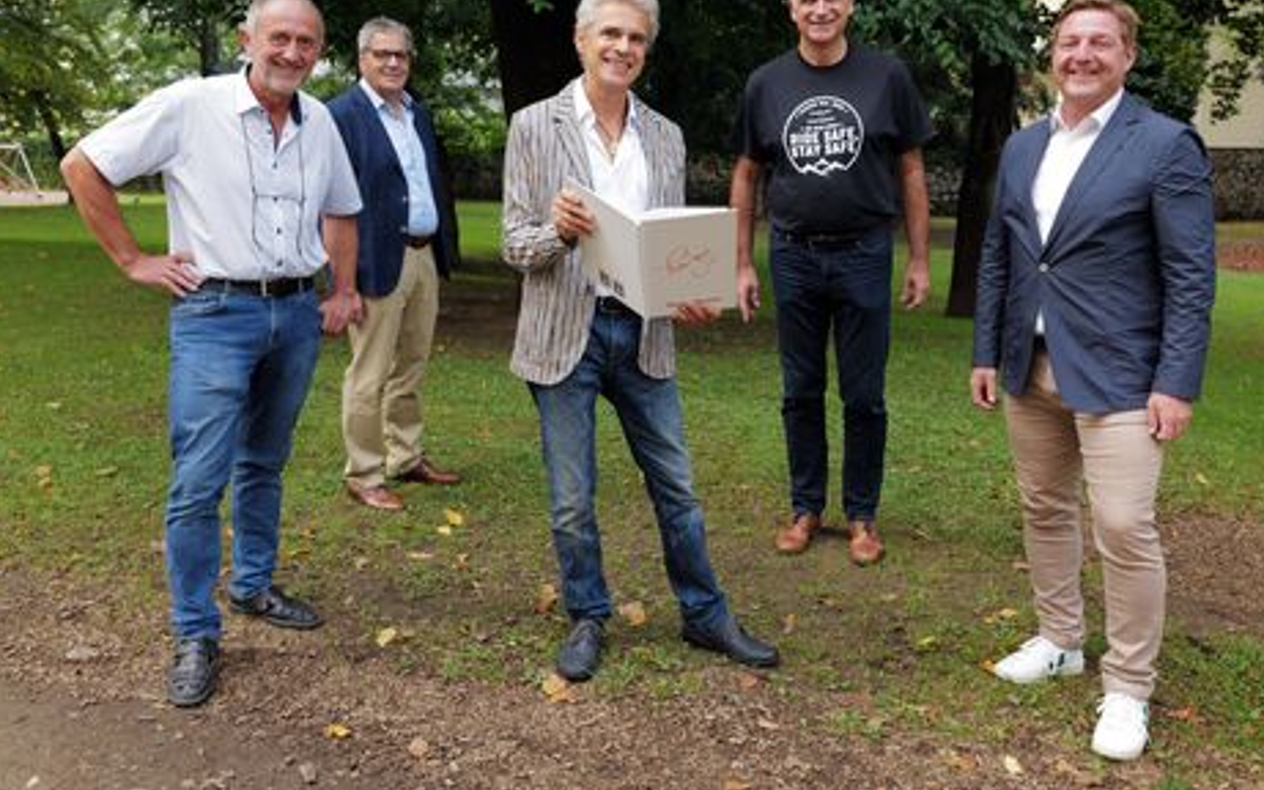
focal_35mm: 34
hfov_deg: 56.7
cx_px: 666
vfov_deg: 37.2
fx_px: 1171
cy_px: 337
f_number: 5.6
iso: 400
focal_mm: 30
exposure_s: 1/125
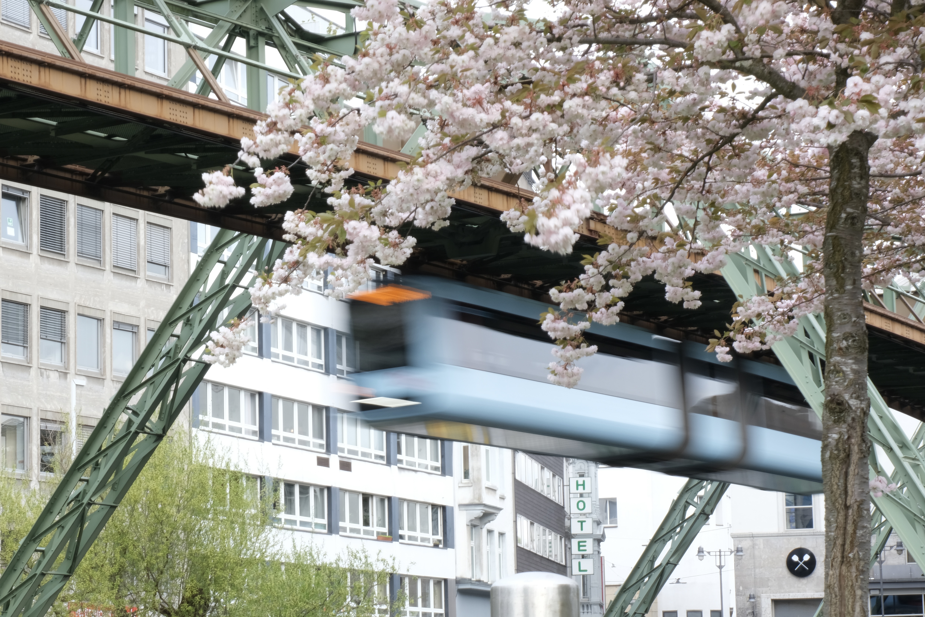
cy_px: 308
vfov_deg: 18.4
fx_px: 1901
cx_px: 462
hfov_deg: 27.3
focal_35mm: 74
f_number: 22
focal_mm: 49.4
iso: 160
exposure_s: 1/8
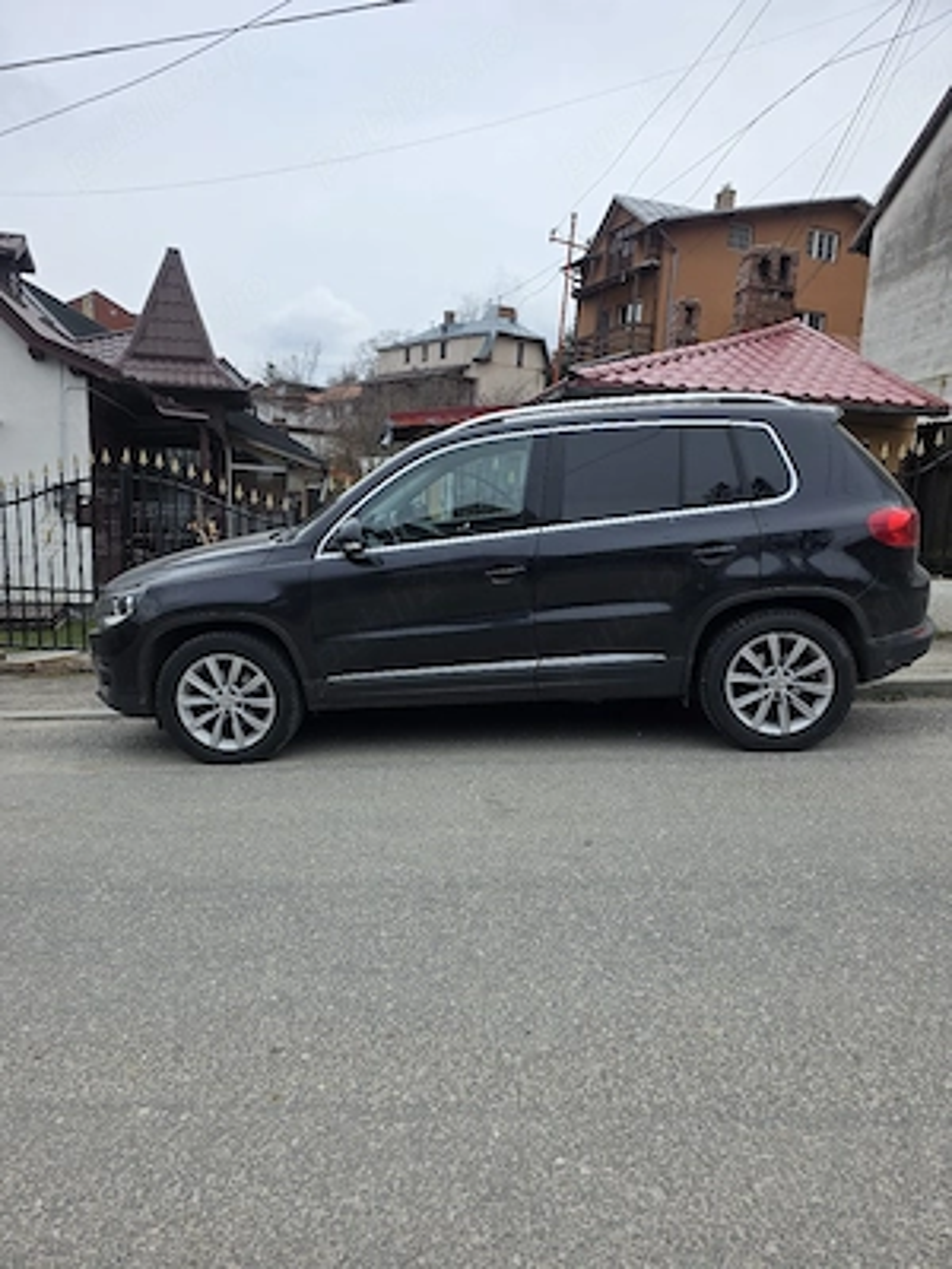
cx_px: 476
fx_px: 843
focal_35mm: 23
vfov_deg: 73.9
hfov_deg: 58.9
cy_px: 634
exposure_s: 1/10000
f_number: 1.7
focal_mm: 6.3
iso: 80
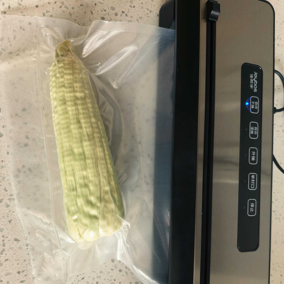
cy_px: 176
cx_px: 143
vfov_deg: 55.1
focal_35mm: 29
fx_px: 269
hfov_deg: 55.6
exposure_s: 1/50
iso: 200
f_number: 1.4
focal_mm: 5.75
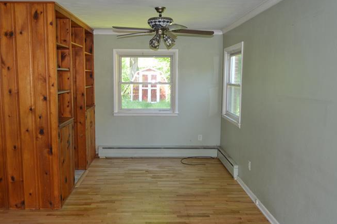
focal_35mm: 33
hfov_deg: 57.2
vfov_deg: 39.9
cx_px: 153
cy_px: 115
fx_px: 309
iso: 400
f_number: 3.5
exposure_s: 1/60
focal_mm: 18
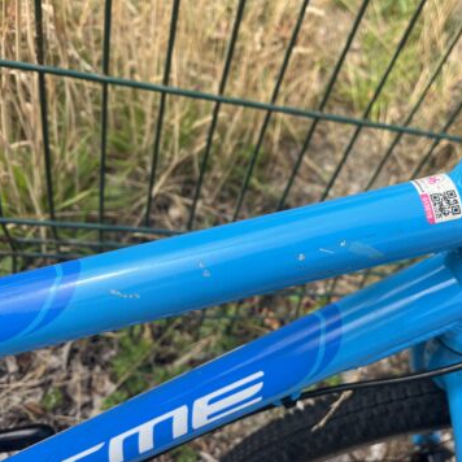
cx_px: 305
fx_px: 468
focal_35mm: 31
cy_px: 232
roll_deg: -26.6
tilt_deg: -44.9
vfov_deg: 52.5
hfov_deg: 51.6
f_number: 1.6
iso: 50
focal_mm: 5.1
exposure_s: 1/1066
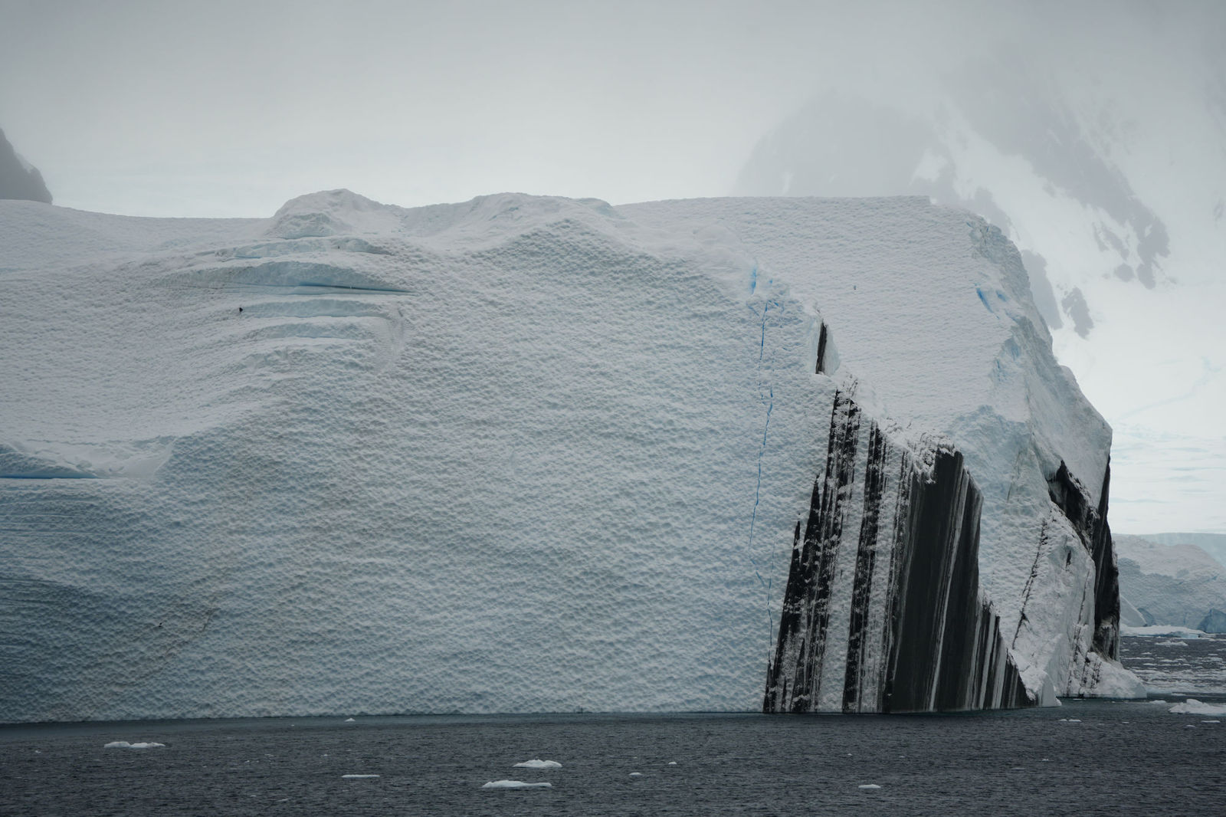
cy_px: 408
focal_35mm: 400
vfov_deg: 3.4
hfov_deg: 5.2
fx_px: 13619
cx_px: 613
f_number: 6.3
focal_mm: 400
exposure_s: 1/500
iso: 160
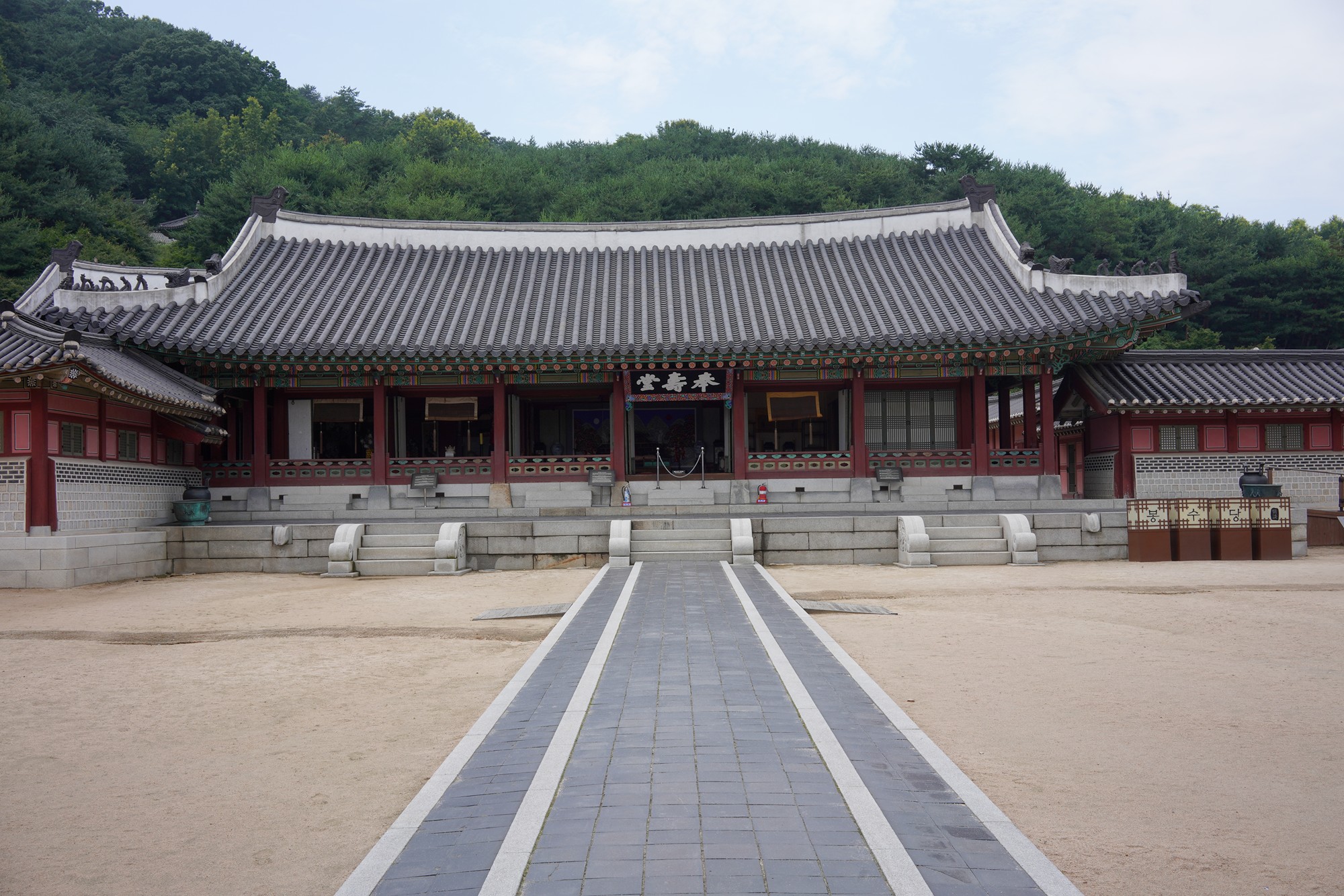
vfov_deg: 37.9
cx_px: 672
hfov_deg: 54.4
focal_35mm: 35
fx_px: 1307
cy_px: 448
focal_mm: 35
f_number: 14
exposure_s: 1/125
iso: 200
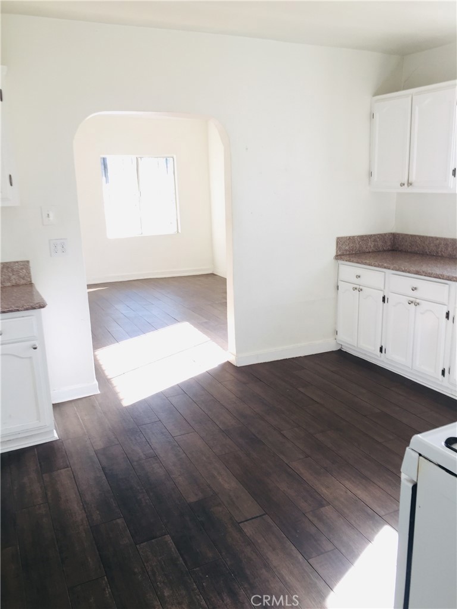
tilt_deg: -14.2
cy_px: 304
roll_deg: +1.3
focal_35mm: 29
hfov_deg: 48.2
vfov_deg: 61.7
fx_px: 510
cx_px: 228
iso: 32
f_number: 2.2
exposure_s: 1/30
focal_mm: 4.15
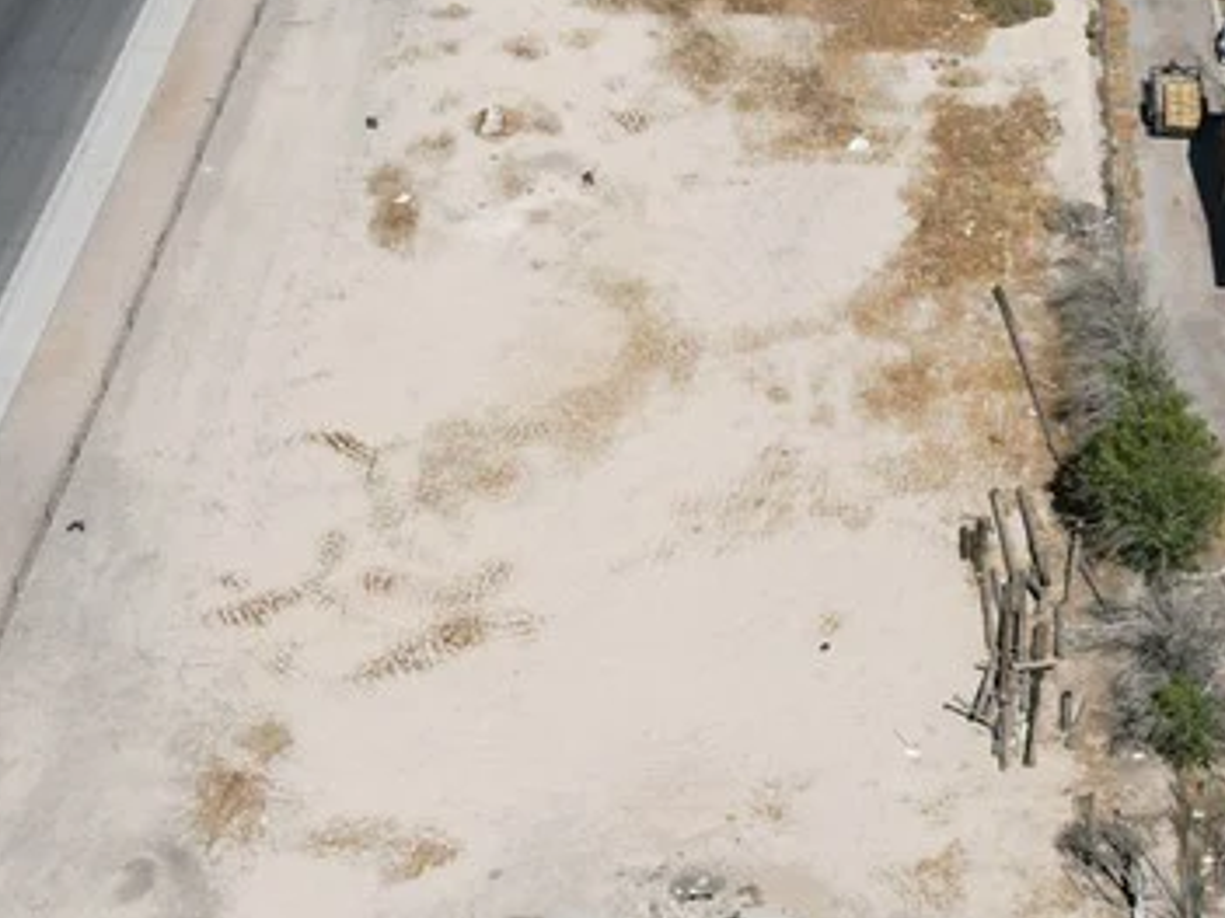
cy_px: 447
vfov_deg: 21.0
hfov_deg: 27.8
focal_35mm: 70
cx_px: 670
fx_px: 2476
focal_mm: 6.72
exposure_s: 1/5000
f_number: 1.7
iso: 110
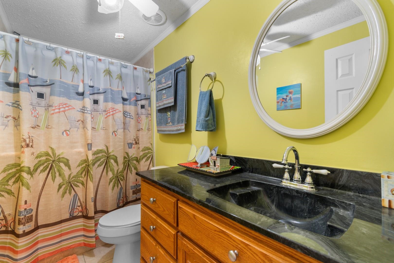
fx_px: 164
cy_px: 132
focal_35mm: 15
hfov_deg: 100.4
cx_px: 197
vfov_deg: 77.3
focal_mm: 10
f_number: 4.5
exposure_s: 1/4
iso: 100
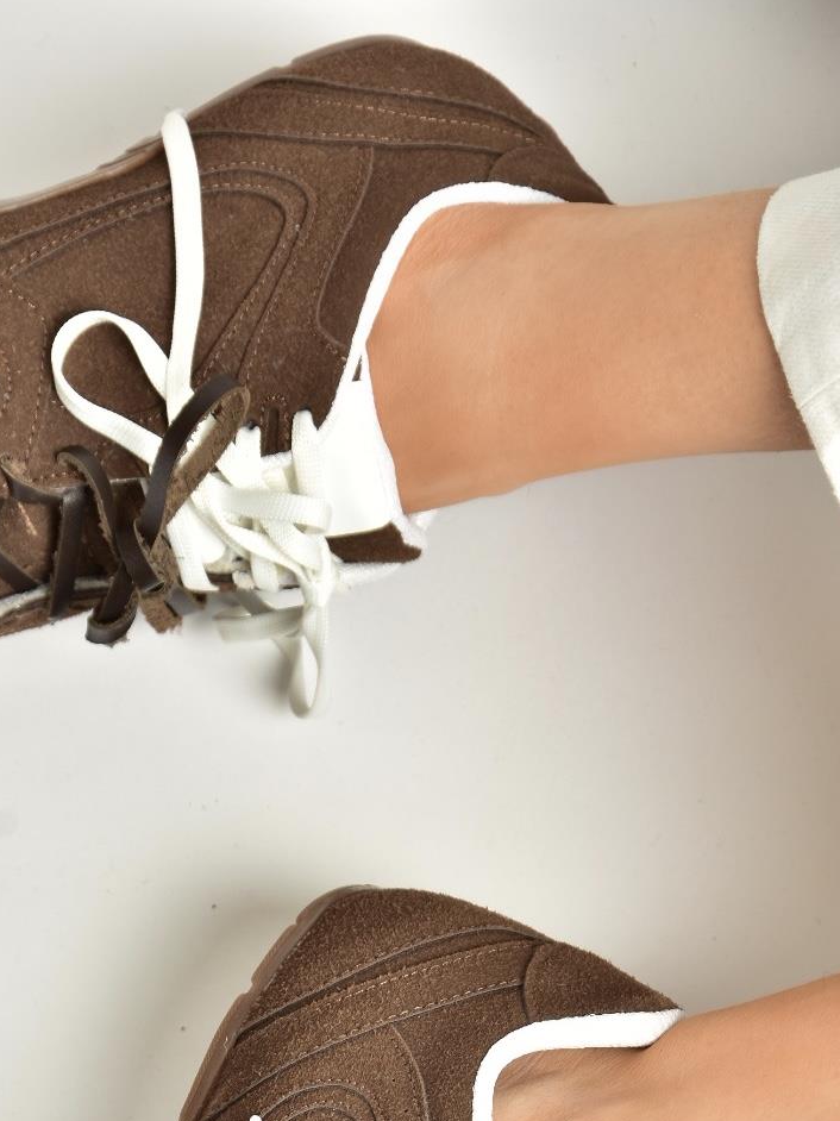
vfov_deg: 9.4
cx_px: 217
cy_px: 938
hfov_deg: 7.0
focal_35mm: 211
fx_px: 6824
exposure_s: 1/125
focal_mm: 85
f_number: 8
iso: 100
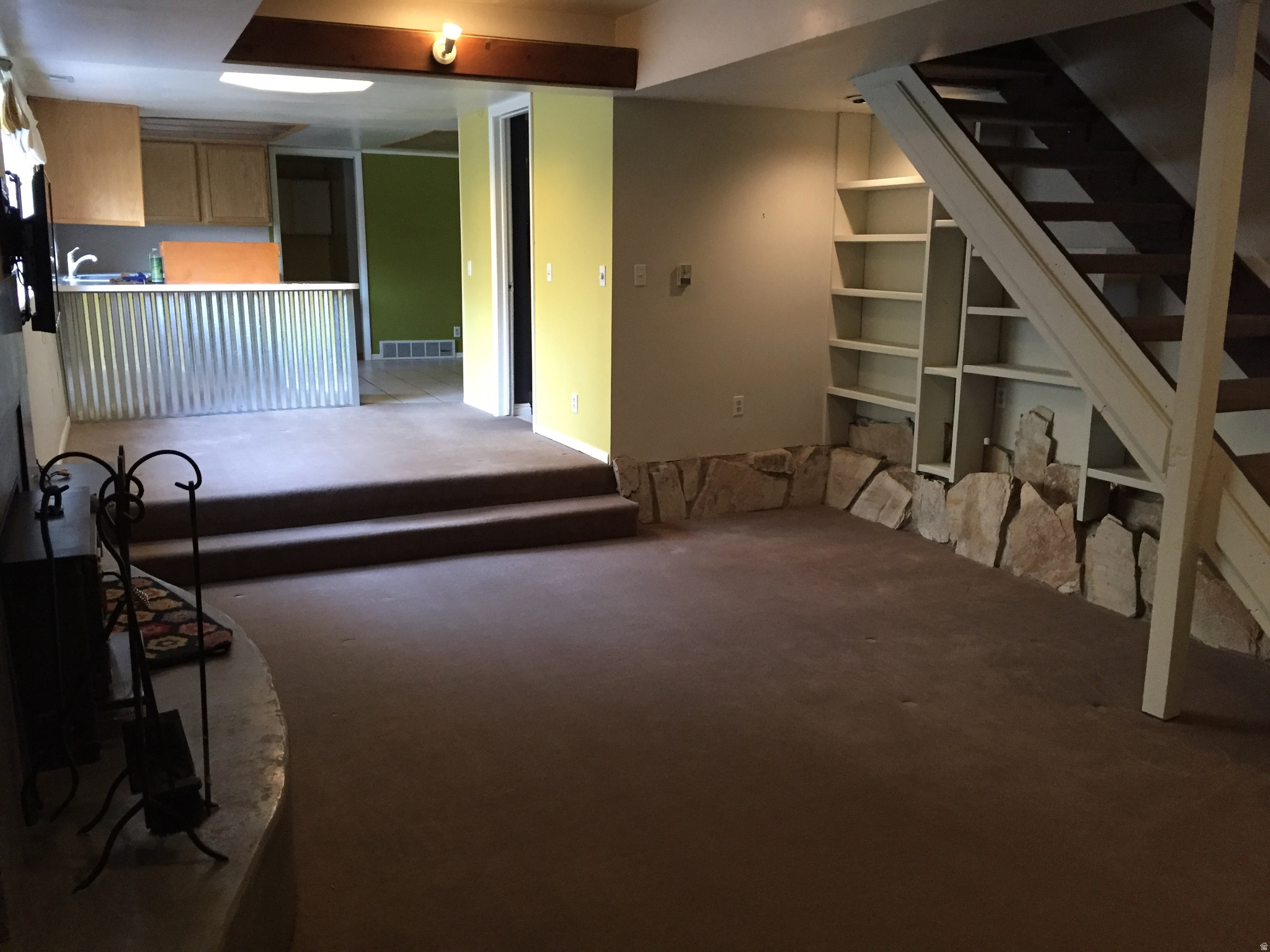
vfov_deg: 48.2
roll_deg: +1.4
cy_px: 476
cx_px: 635
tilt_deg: -11.6
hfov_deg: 61.7
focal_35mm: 29
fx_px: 1064
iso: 250
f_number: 2.2
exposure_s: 1/24
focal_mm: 4.15
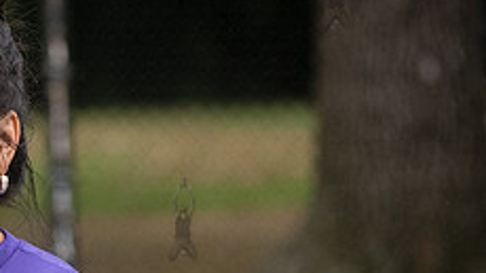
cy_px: 372
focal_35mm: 543
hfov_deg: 4.0
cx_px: -240
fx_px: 6993
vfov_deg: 2.2
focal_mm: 145
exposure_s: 1/2000
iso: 1250
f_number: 5
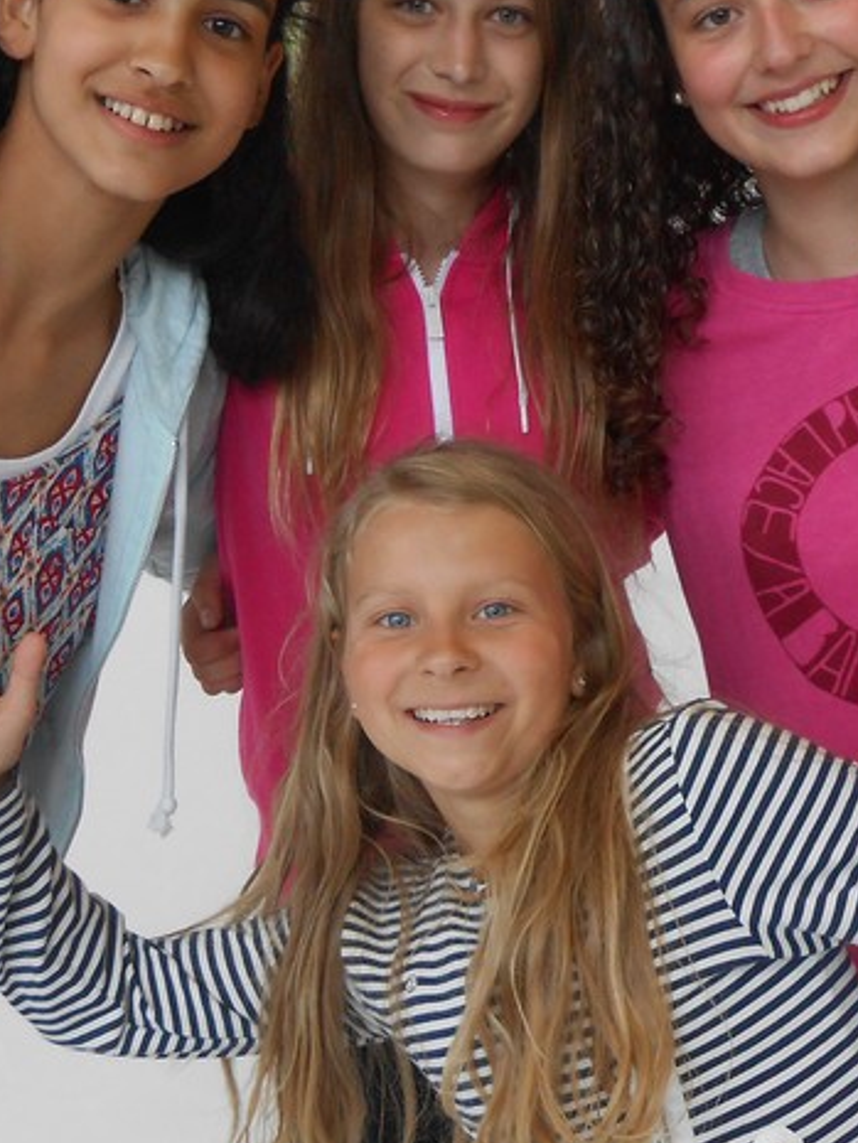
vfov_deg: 29.4
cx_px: 415
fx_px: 2180
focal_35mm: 66
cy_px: 592
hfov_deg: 22.3
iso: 125
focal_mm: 5.3
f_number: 3.8
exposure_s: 1/30
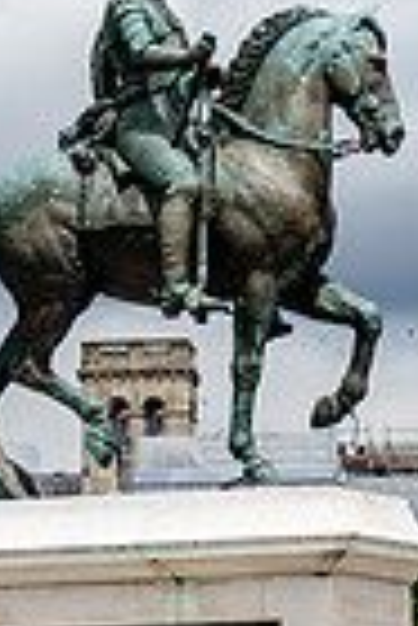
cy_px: -176
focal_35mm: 339
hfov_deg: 4.1
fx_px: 5889
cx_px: 171
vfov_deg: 6.0
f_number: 4
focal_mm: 105
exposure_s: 1/1250
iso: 100
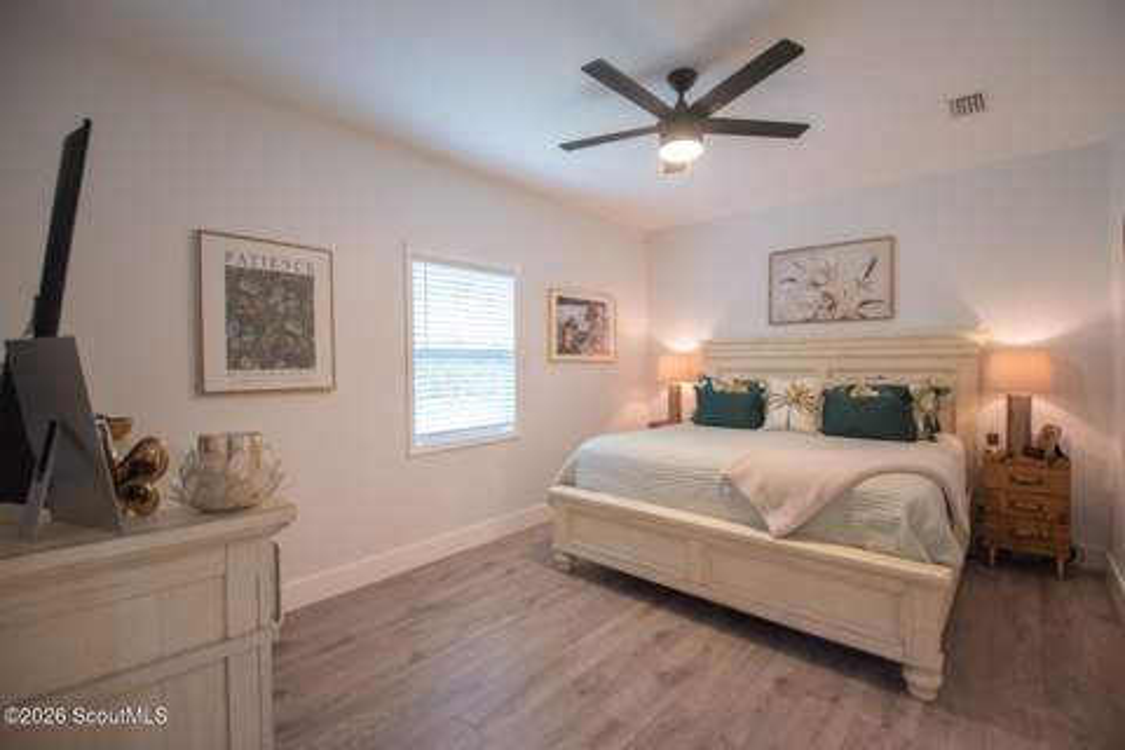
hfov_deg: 100.0
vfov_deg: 76.9
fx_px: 472
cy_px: 375
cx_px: 562
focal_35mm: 15
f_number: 3.5
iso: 1250
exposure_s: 1/200
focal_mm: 10
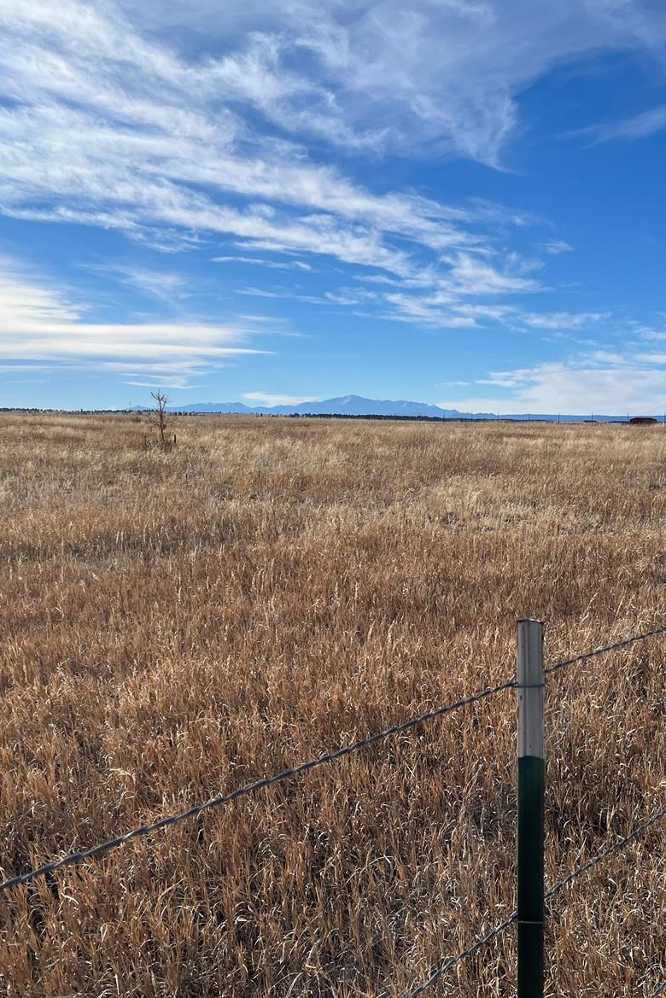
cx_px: 477
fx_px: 1026
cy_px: 493
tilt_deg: -4.9
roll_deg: -0.1
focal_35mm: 37
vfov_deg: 51.9
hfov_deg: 35.4
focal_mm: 5.1
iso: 50
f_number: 1.6
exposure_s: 1/6173
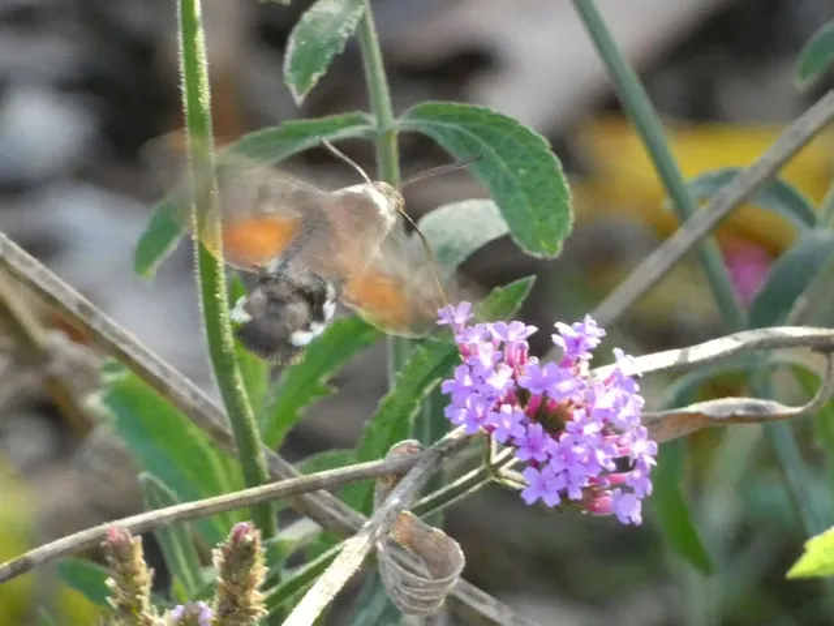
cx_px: 417
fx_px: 8722
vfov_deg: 4.1
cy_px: 313
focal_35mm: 362
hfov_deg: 5.5
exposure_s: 1/80
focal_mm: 64.9
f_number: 5.6
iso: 1000
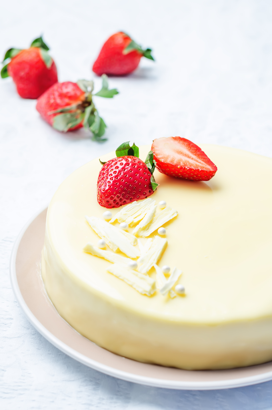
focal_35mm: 75
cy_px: 205
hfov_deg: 18.1
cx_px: 136
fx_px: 854
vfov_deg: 27.0
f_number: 5.6
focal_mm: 50
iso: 100
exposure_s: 1/100
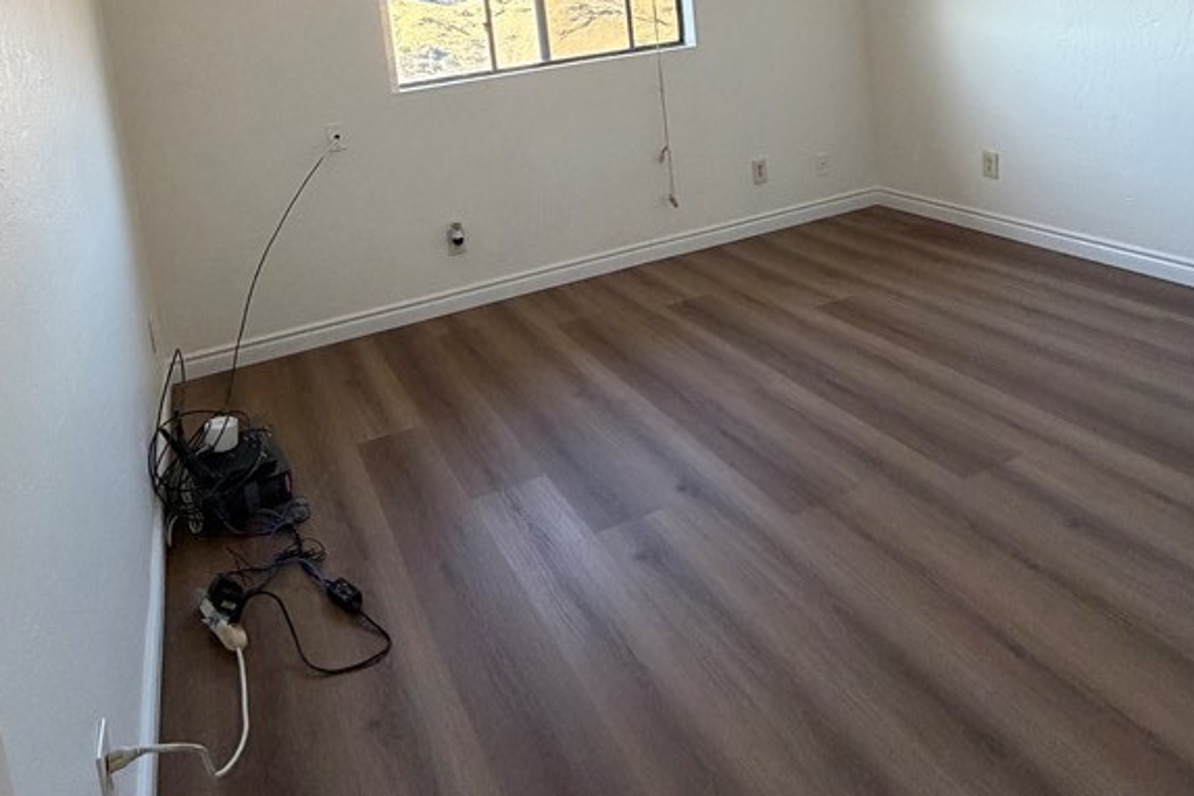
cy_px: 94
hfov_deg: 69.2
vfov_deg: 45.4
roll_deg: +6.8
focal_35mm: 26
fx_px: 862
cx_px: 538
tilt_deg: -6.3
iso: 320
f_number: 2.2
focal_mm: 2.22
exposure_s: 1/121
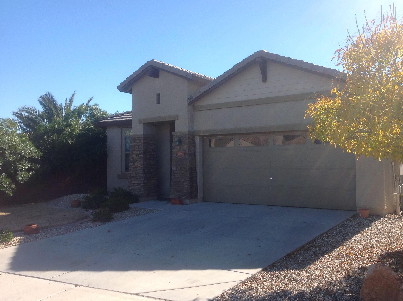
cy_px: 155
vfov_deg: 38.6
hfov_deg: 50.2
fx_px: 430
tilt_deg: +0.7
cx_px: 212
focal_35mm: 37
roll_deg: +0.3
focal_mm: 4.28
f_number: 2.4
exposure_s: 1/1120
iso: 50
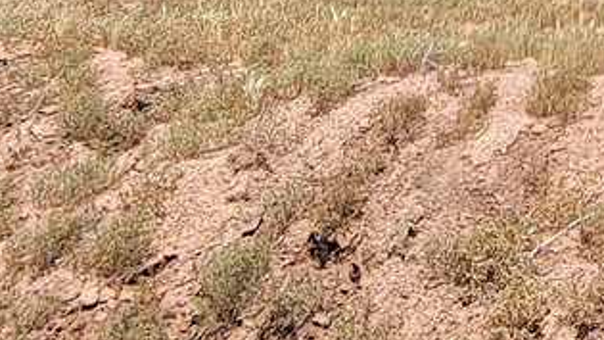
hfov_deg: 22.3
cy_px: -350
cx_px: 598
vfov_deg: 11.7
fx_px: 1473
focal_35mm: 92
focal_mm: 2.2
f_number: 2.2
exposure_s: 1/1505
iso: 50
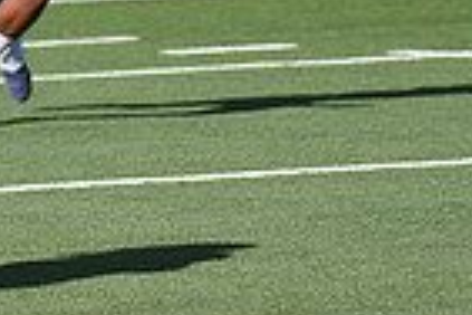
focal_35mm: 615
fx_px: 8063
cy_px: -59
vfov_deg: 2.2
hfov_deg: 3.3
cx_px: -428
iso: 450
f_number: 5.6
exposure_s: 1/4000
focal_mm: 150
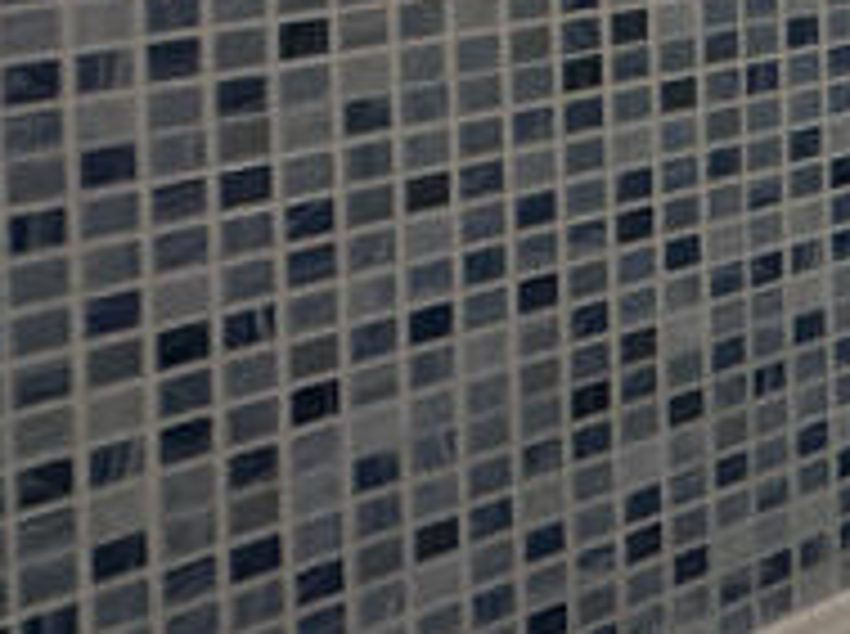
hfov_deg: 13.1
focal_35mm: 76
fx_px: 1863
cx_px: 2294
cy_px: -351
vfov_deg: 17.2
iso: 400
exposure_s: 1/50
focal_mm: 2.22
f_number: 2.2
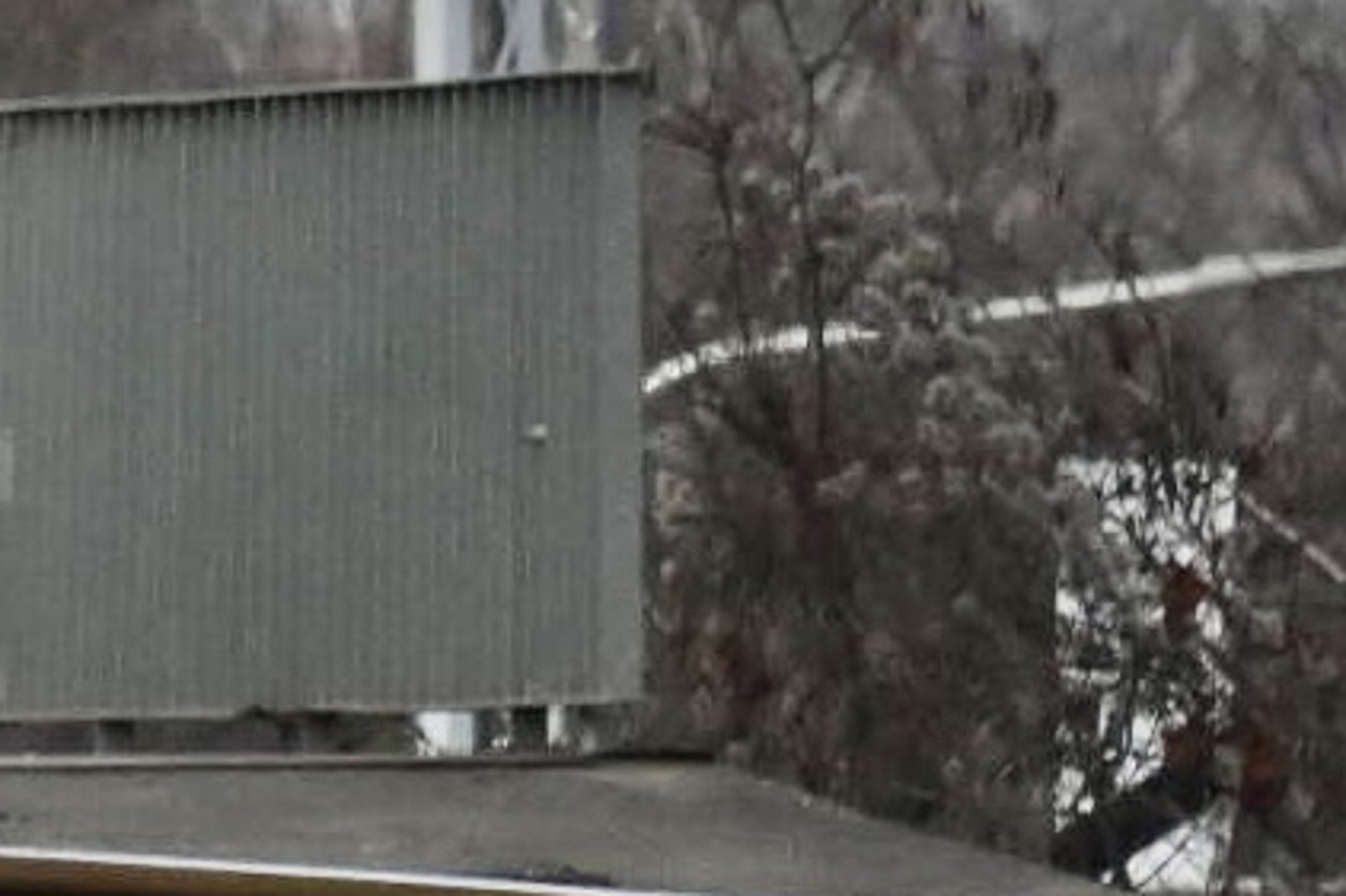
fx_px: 72278
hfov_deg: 1.1
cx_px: -1984
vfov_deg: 0.7
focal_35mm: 1934
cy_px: -411
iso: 1400
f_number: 6
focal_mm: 210
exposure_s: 1/1000
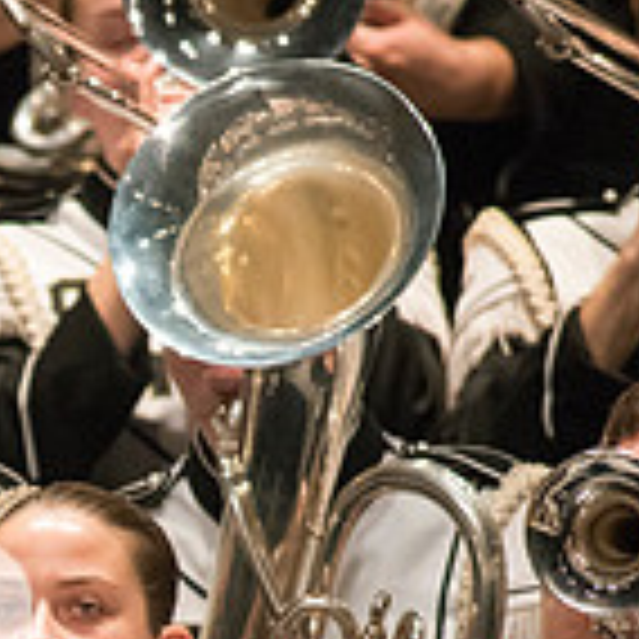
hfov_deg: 0.8
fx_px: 43419
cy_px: 749
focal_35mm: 2079
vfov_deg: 0.8
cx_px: -306
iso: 4000
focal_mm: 600
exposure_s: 1/320
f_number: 5.6
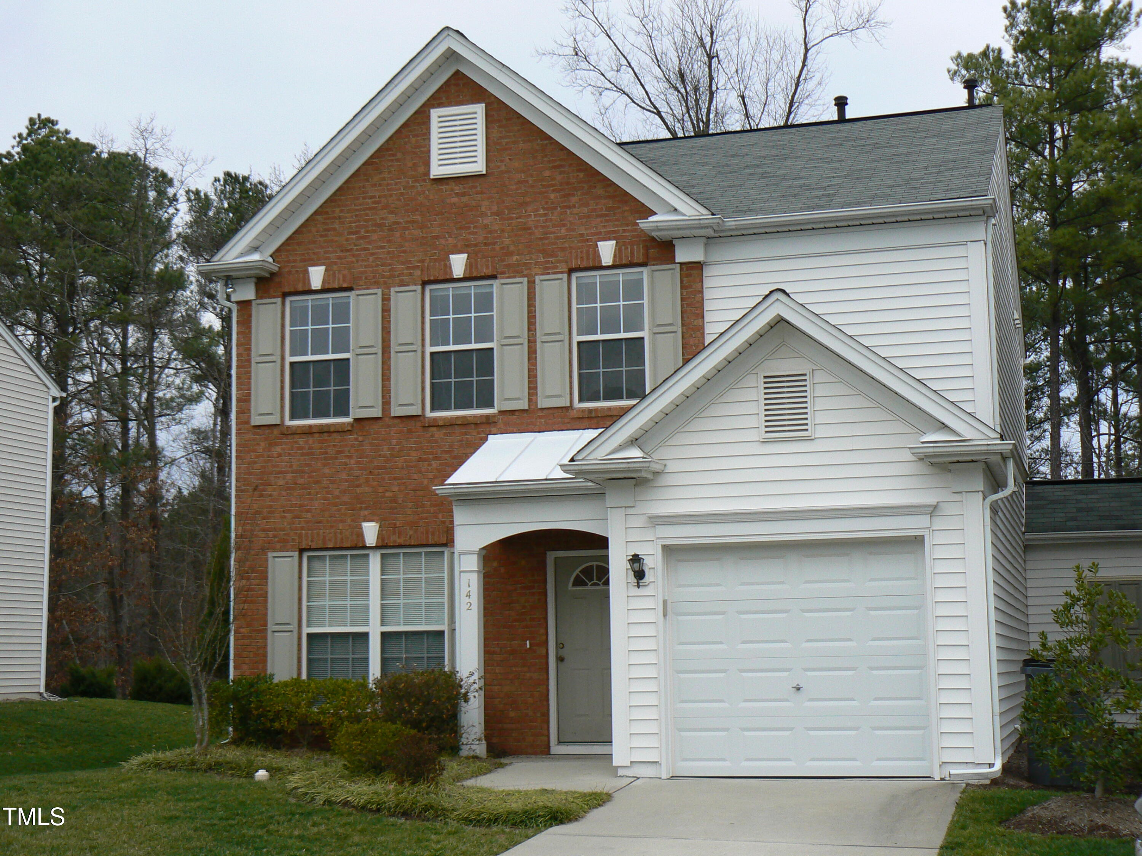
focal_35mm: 54
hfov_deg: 35.5
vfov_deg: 27.0
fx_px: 1781
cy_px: 428
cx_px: 571
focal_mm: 8.9
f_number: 2.8
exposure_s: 1/1000
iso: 100
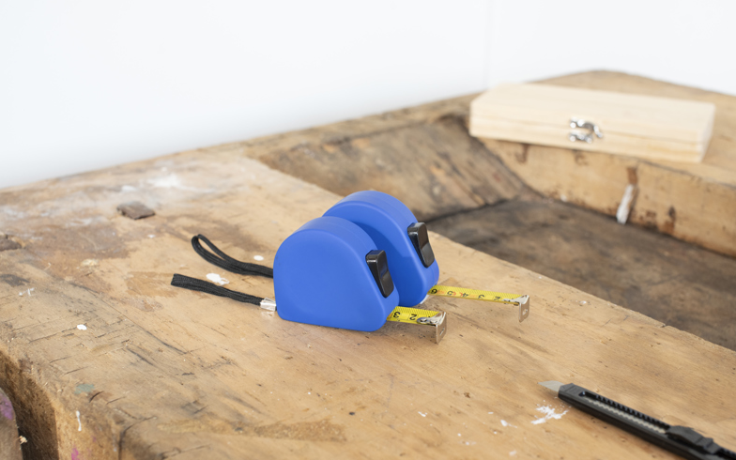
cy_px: 244
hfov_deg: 38.9
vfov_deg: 24.9
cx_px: 367
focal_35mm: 52
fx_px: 1043
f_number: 6.3
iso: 800
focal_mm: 50
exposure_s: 1/40
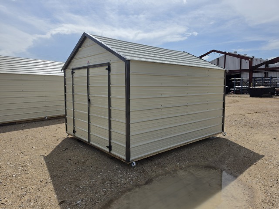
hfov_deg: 73.9
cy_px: 104
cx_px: 140
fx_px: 185
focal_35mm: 23
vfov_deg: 58.9
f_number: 1.4
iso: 40
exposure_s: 1/7939
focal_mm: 6.5
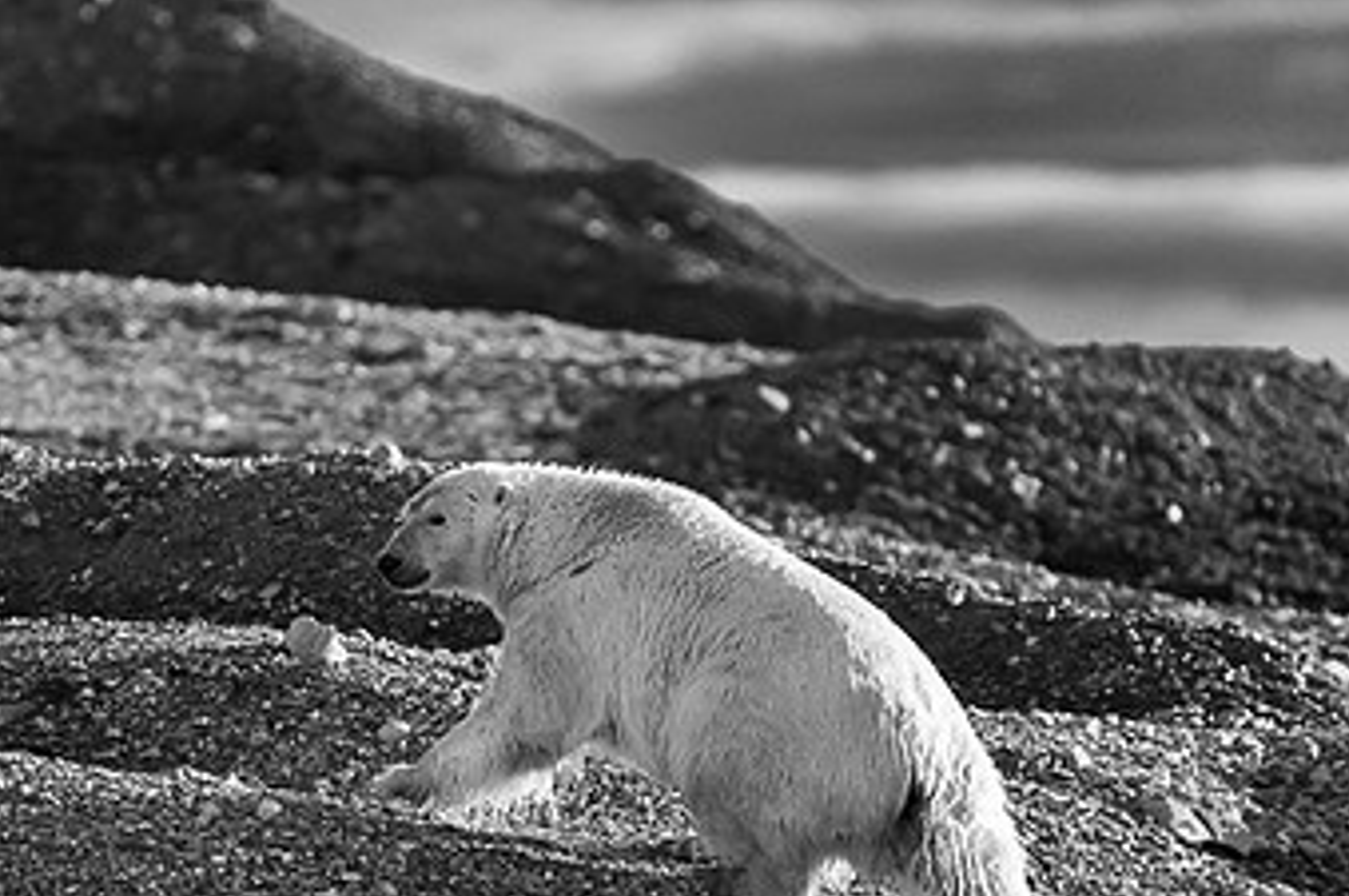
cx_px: 405
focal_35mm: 994
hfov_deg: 2.1
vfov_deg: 1.4
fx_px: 37194
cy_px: 533
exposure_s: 1/2000
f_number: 4
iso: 2500
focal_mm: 500
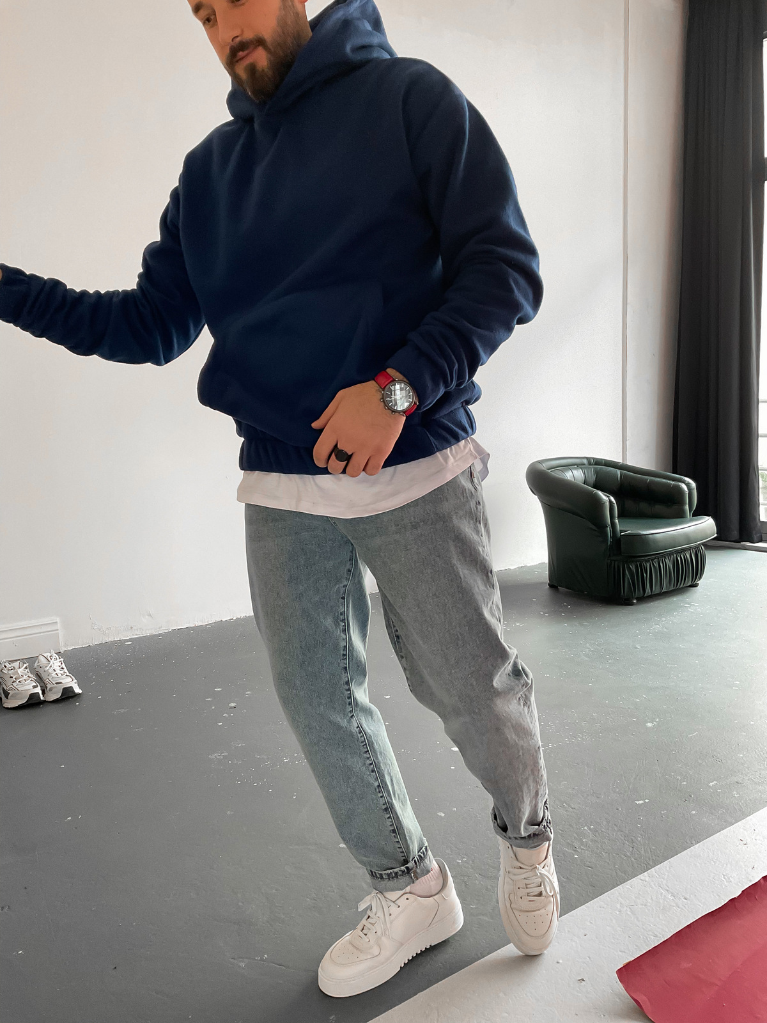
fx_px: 857
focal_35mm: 29
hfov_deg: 48.2
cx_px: 384
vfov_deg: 61.7
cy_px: 512
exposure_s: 1/60
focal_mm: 3
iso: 100
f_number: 1.8
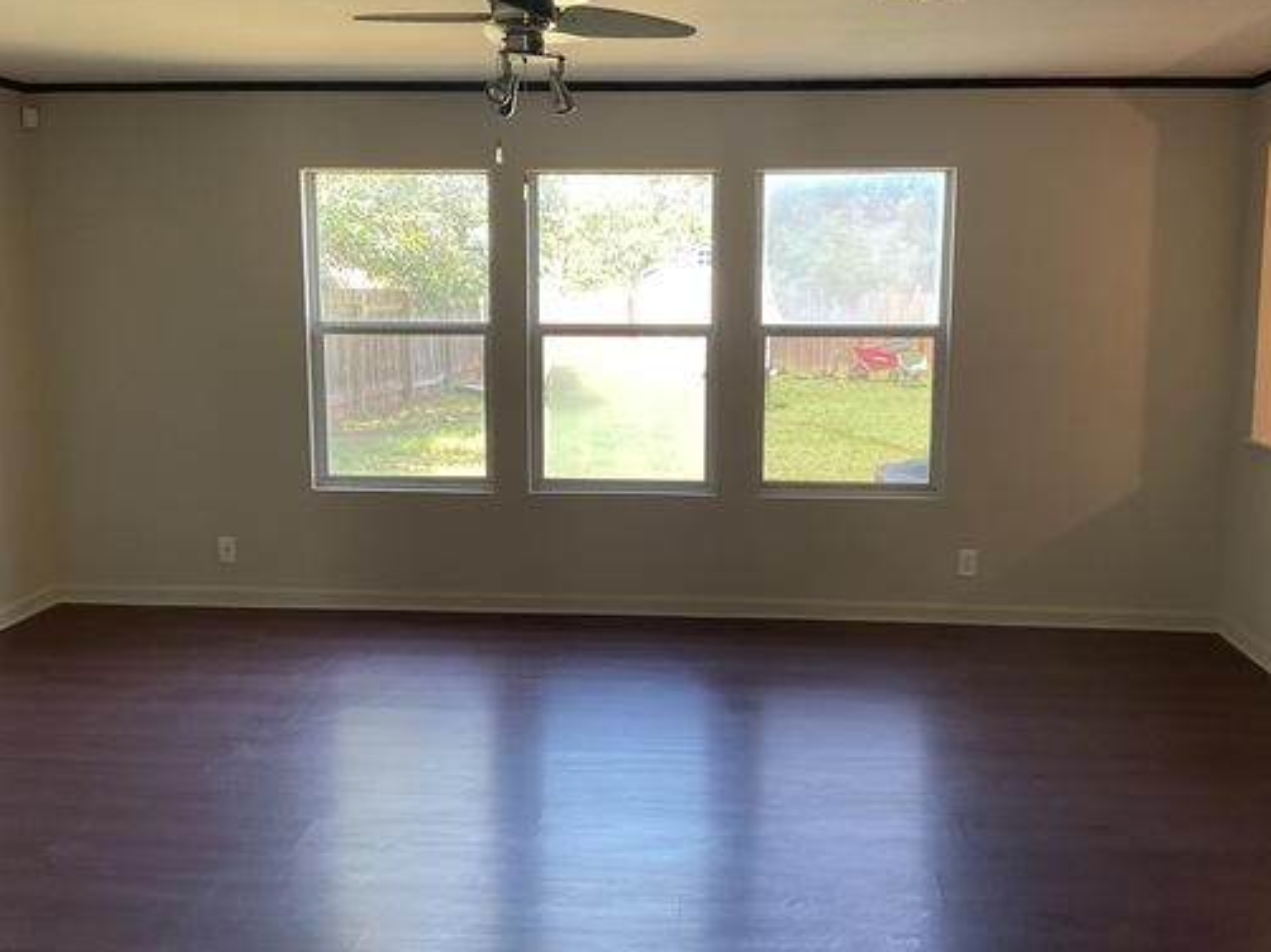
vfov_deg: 38.6
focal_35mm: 37
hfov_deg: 50.2
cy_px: 471
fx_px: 1358
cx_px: 643
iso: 40
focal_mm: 3
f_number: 1.8
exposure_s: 1/60
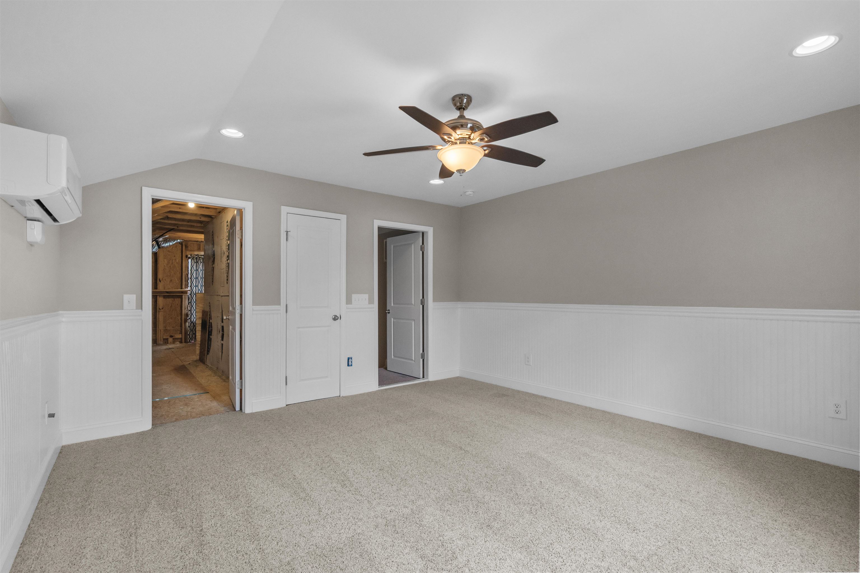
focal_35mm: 16
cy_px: 286
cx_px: 430
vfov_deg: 73.7
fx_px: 382
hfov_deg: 96.7
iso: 1250
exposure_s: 1/15
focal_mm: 16
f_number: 8
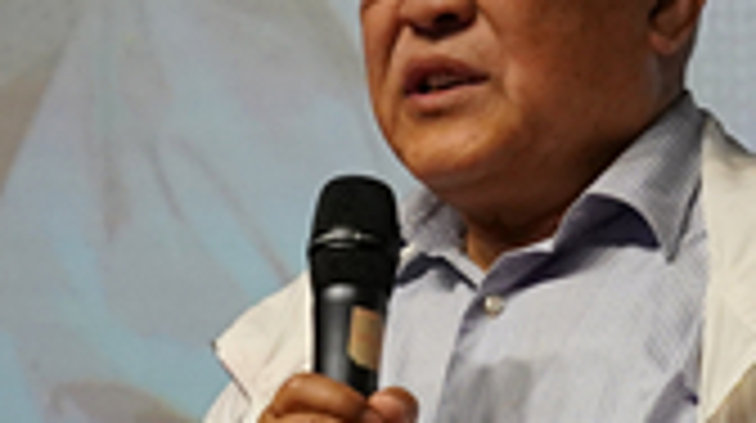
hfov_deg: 6.4
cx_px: 814
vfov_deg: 3.6
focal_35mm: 335
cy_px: 538
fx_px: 6707
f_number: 3.2
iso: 3200
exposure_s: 1/1000
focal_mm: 67
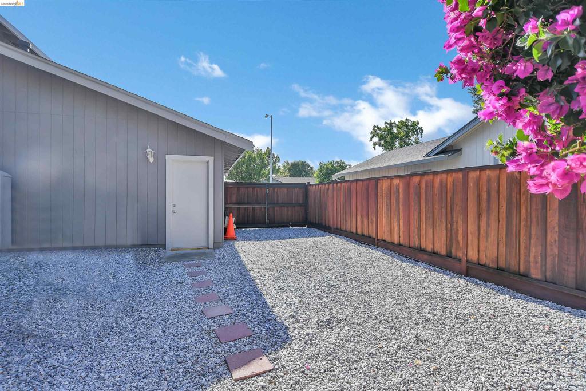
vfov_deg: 77.3
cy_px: 196
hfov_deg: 100.4
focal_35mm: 15
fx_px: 244
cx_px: 293
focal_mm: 10
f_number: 5
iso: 125
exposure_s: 1/320
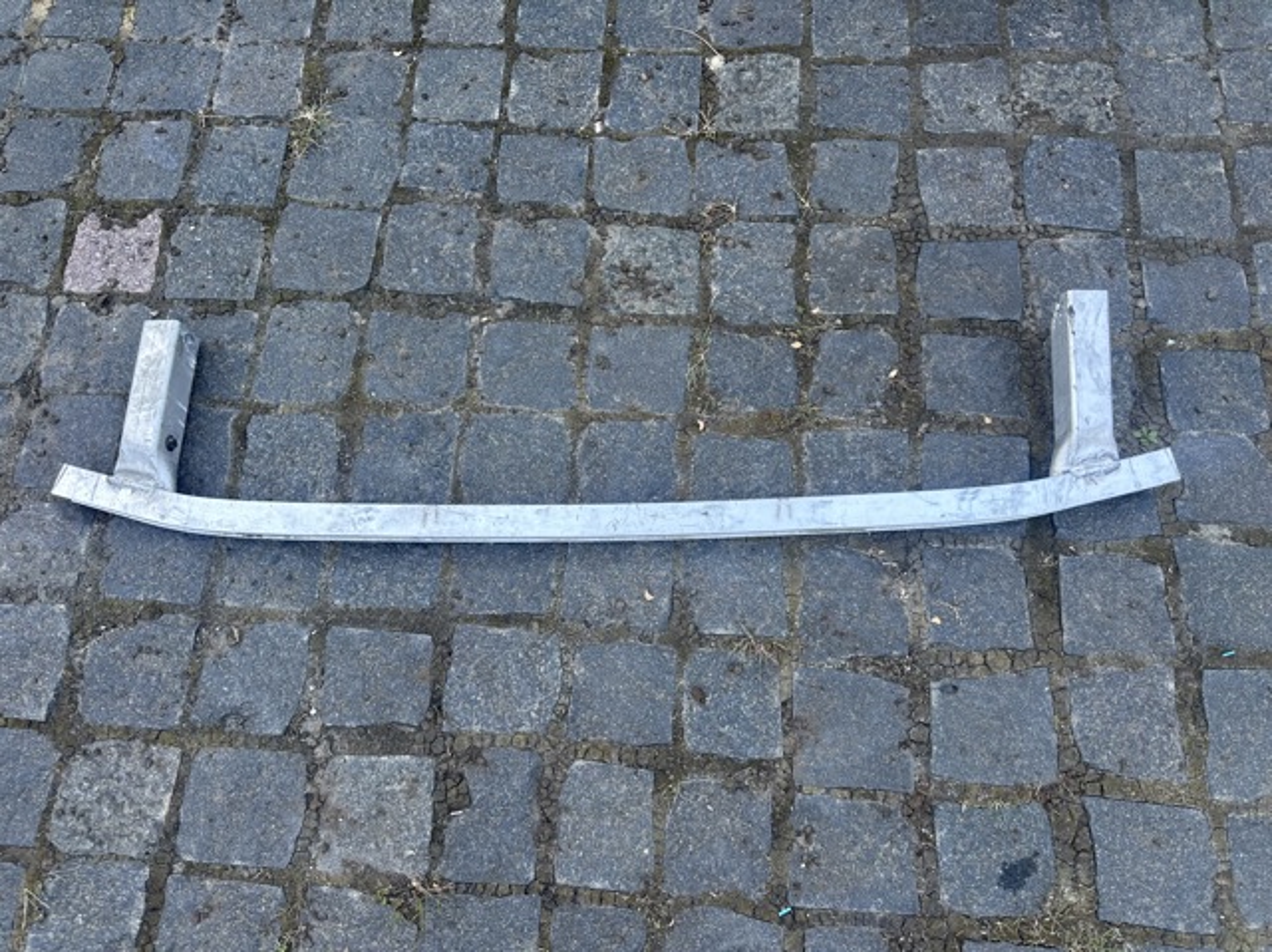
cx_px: 636
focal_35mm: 24
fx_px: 881
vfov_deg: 56.8
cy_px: 476
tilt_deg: -68.3
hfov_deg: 71.6
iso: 64
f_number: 1.78
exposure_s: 1/121
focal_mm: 6.86
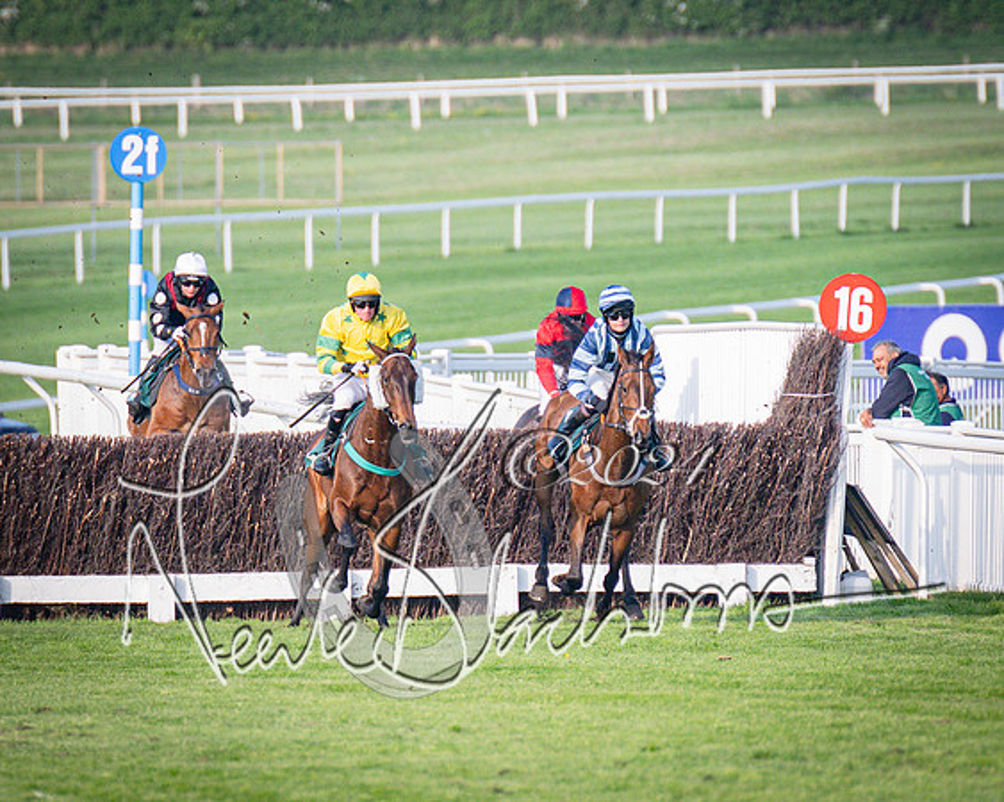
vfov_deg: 1.7
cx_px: 403
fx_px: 26665
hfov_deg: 2.2
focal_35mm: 898
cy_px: 332
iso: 400
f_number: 4
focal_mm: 280
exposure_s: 1/1600
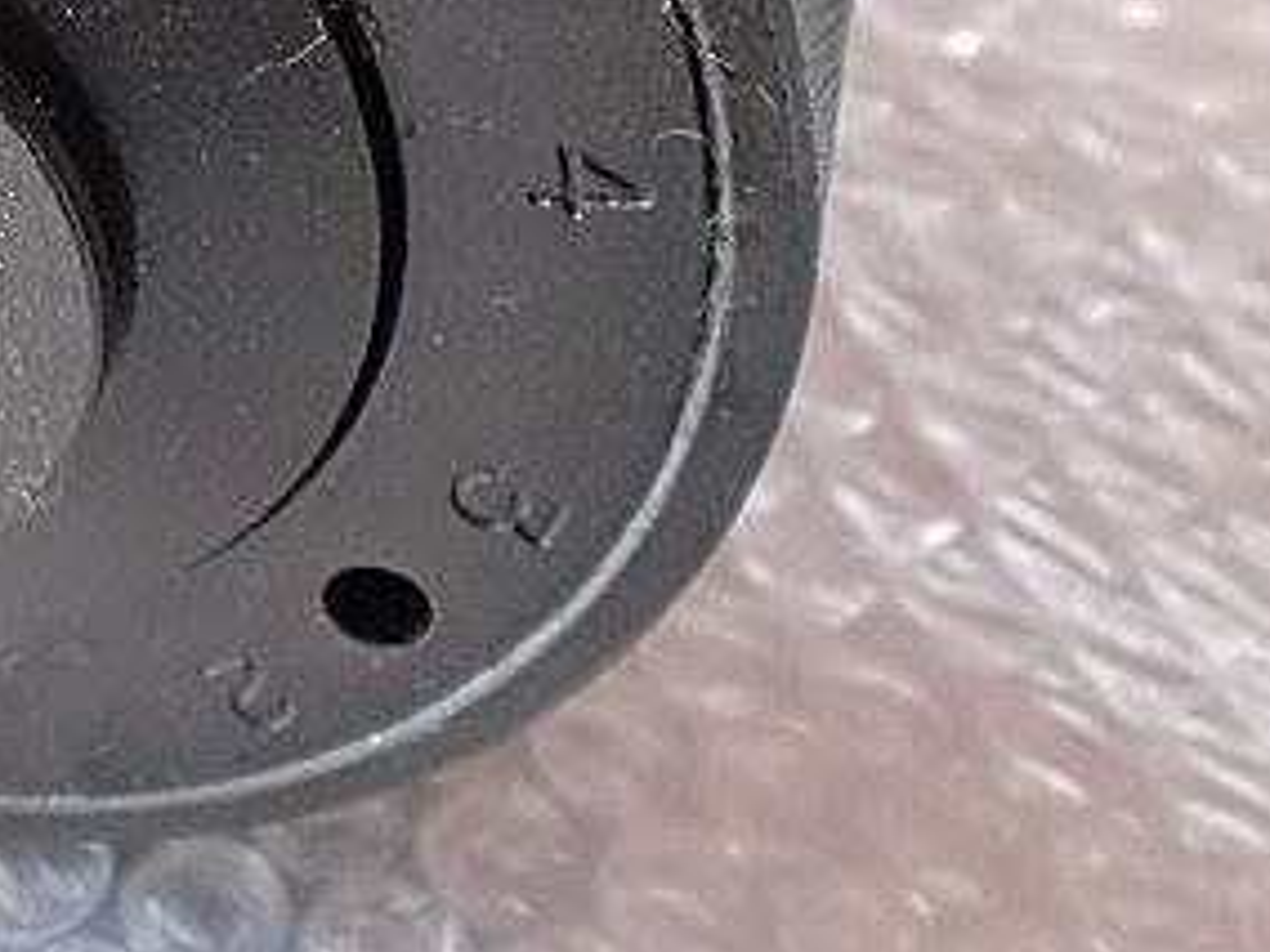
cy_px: -4
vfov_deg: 18.2
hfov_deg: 23.6
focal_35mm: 79
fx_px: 2898
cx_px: -18
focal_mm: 6.3
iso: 250
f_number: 3.1
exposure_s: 1/60
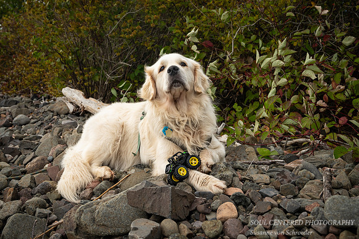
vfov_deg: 33.6
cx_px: 161
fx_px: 397
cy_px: 113
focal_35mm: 40
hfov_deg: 48.6
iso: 200
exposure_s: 1/60
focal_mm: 35
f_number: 6.3
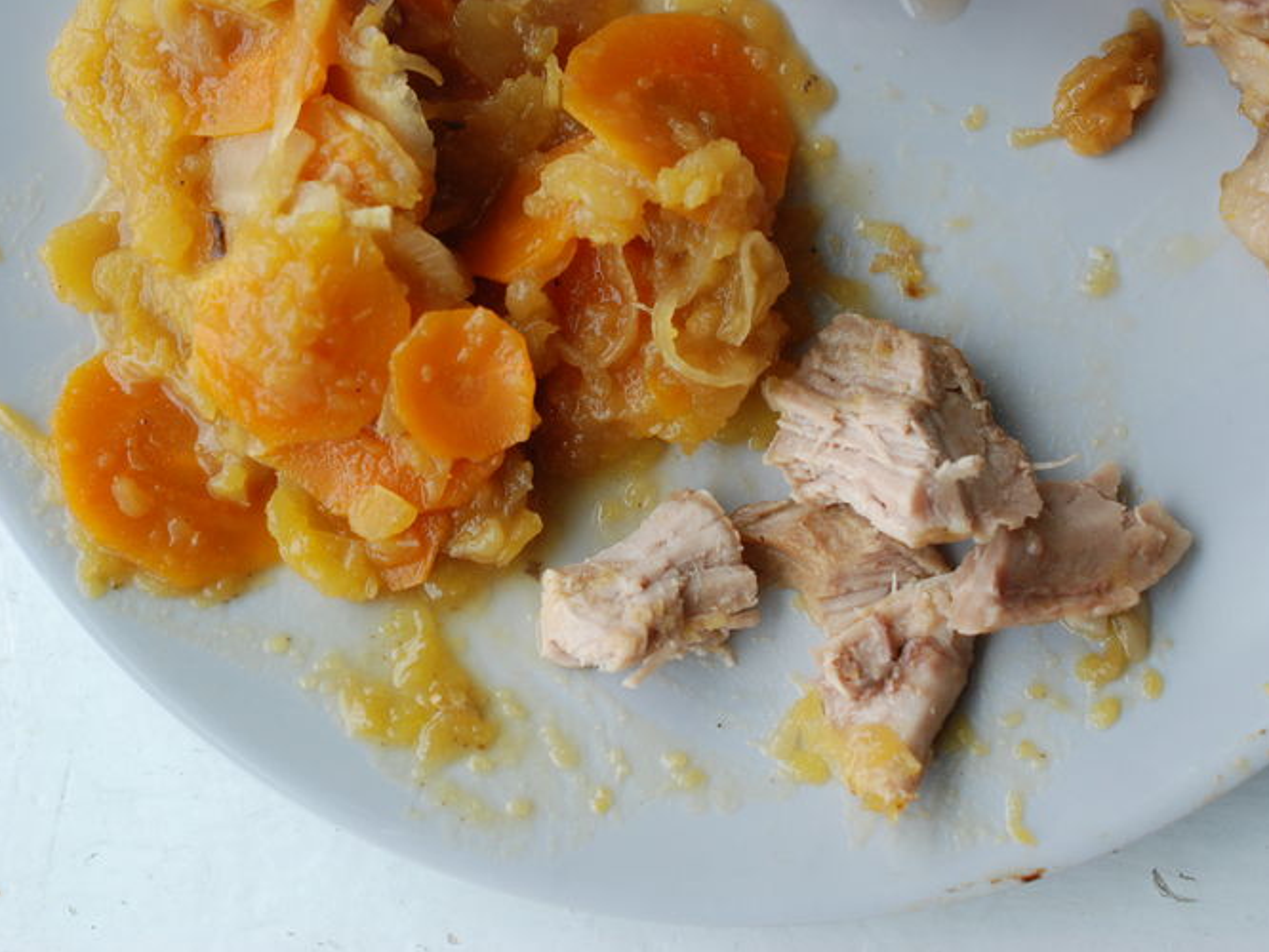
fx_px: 2384
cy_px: 476
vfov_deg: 22.6
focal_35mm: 65
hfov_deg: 29.8
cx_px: 699
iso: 640
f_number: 6.3
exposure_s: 1/100
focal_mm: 40
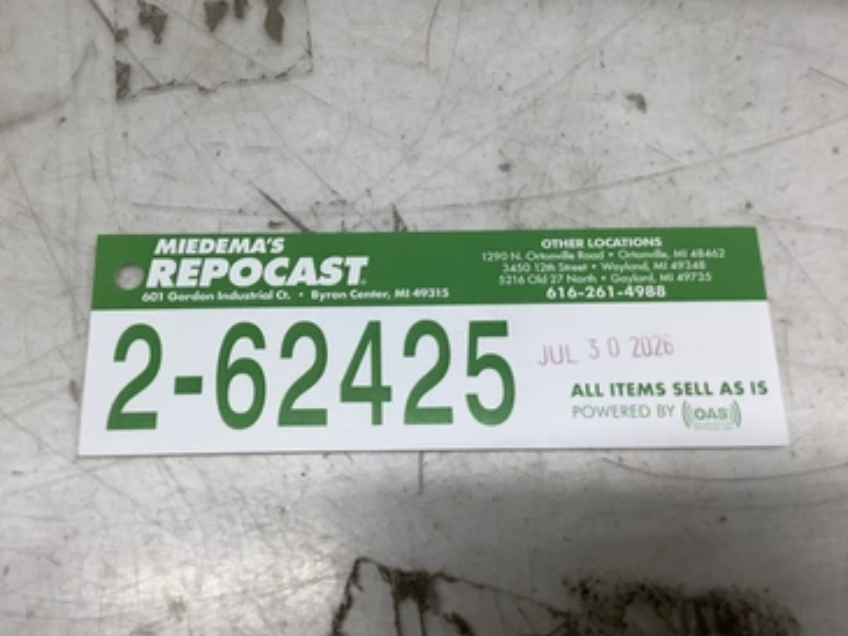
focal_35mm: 34
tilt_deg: -75.5
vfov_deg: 41.8
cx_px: 400
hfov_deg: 53.9
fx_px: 833
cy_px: 302
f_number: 2.4
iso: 50
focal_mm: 3.3
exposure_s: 1/120
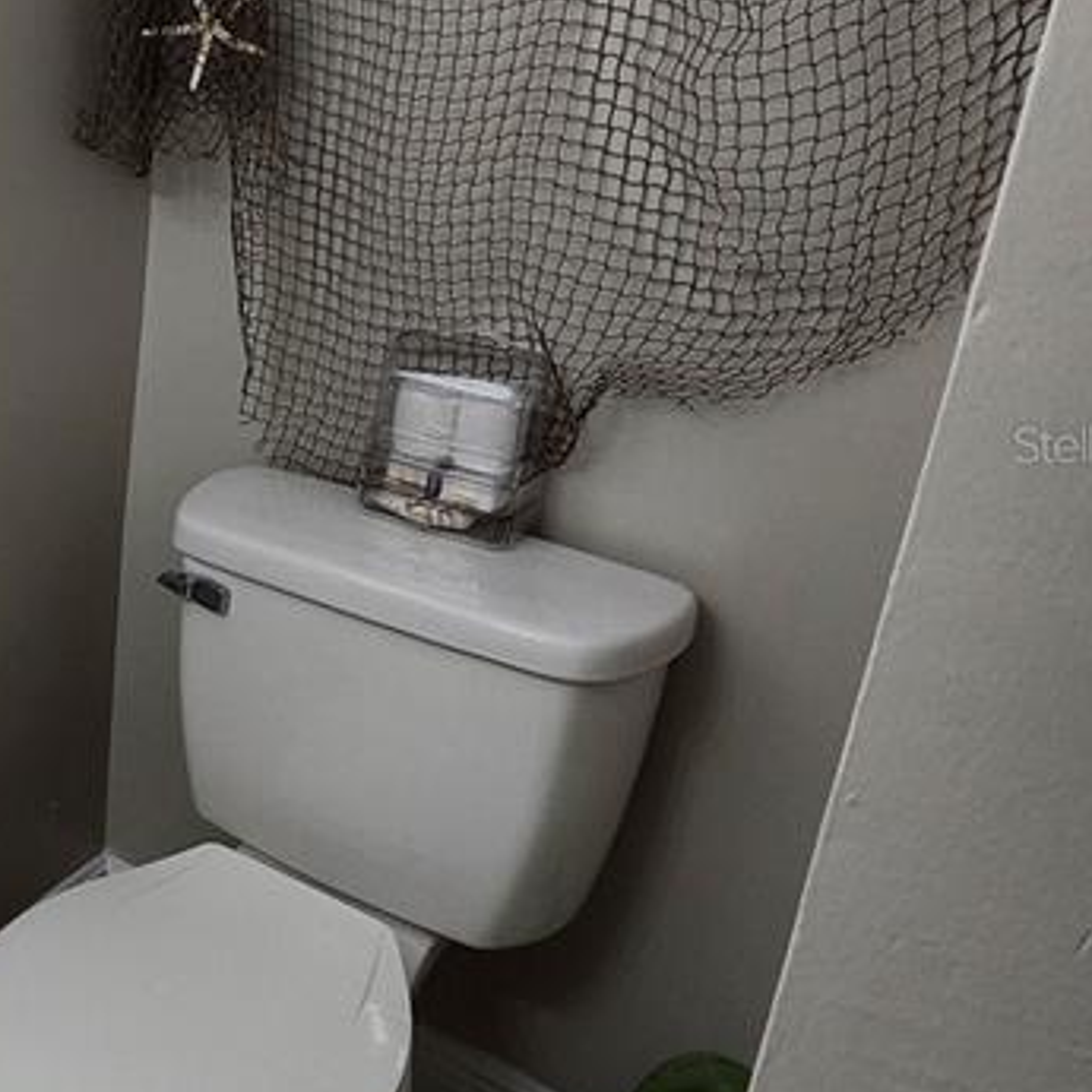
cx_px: -187
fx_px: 1428
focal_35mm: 40
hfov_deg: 34.4
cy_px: 443
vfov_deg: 41.7
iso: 64
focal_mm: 1.74
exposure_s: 1/60
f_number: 2.2
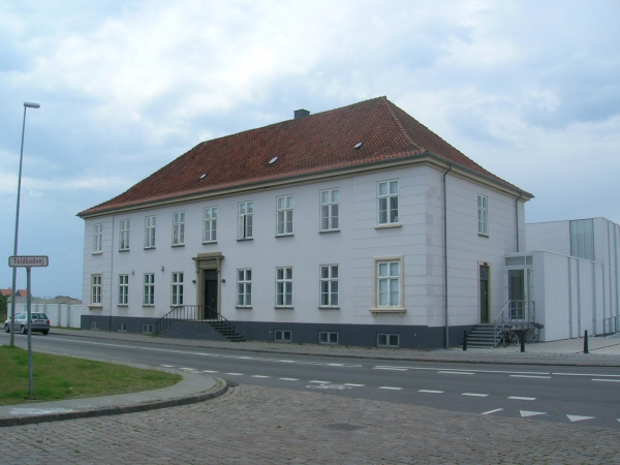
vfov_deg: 41.8
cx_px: 310
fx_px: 609
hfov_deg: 54.0
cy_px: 232
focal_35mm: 34
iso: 50
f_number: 4.9
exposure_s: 1/453
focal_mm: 5.7
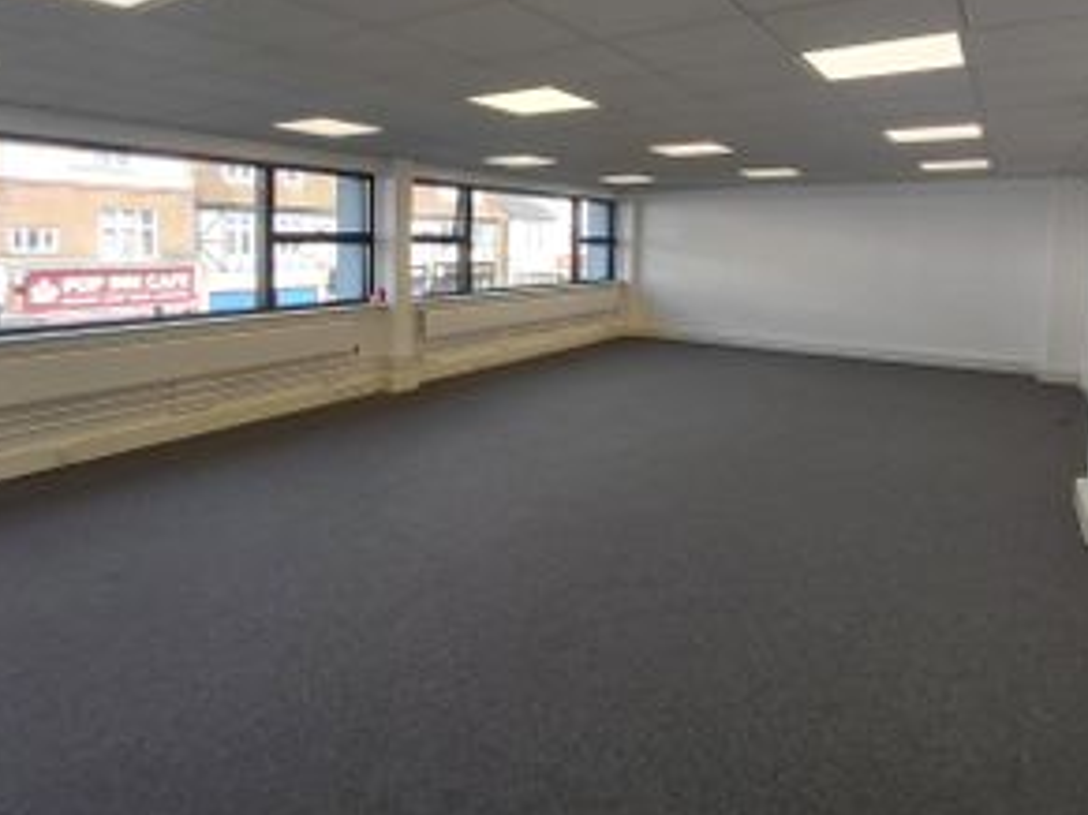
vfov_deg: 59.7
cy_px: 277
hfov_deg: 76.4
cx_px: 538
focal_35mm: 22
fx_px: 691
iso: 40
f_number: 2.2
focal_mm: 1.64
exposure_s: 1/166
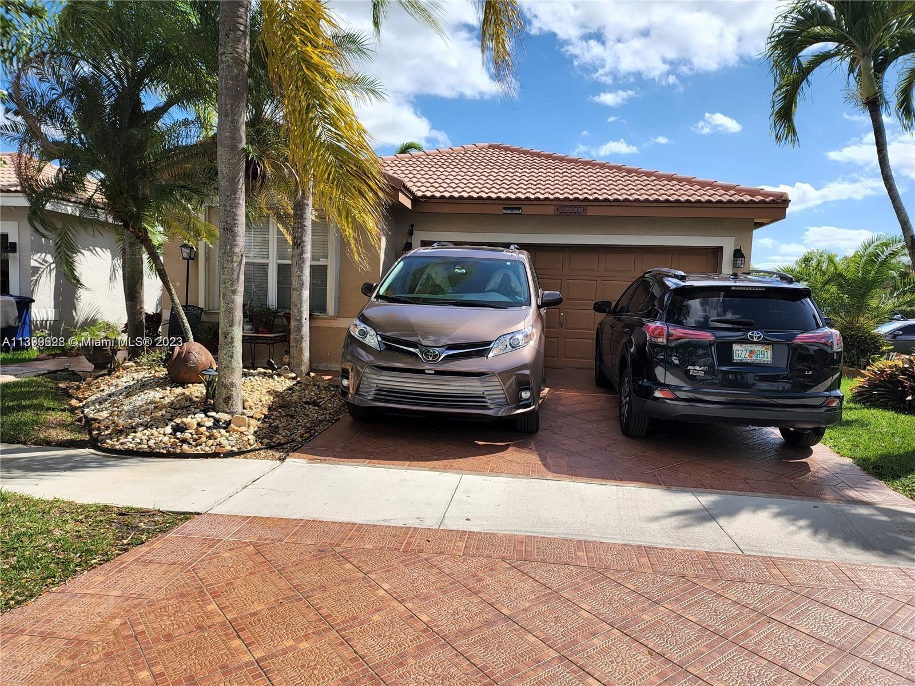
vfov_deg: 58.9
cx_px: 458
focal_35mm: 23
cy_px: 343
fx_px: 608
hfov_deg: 73.9
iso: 12
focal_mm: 6.4
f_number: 1.8
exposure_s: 1/1011
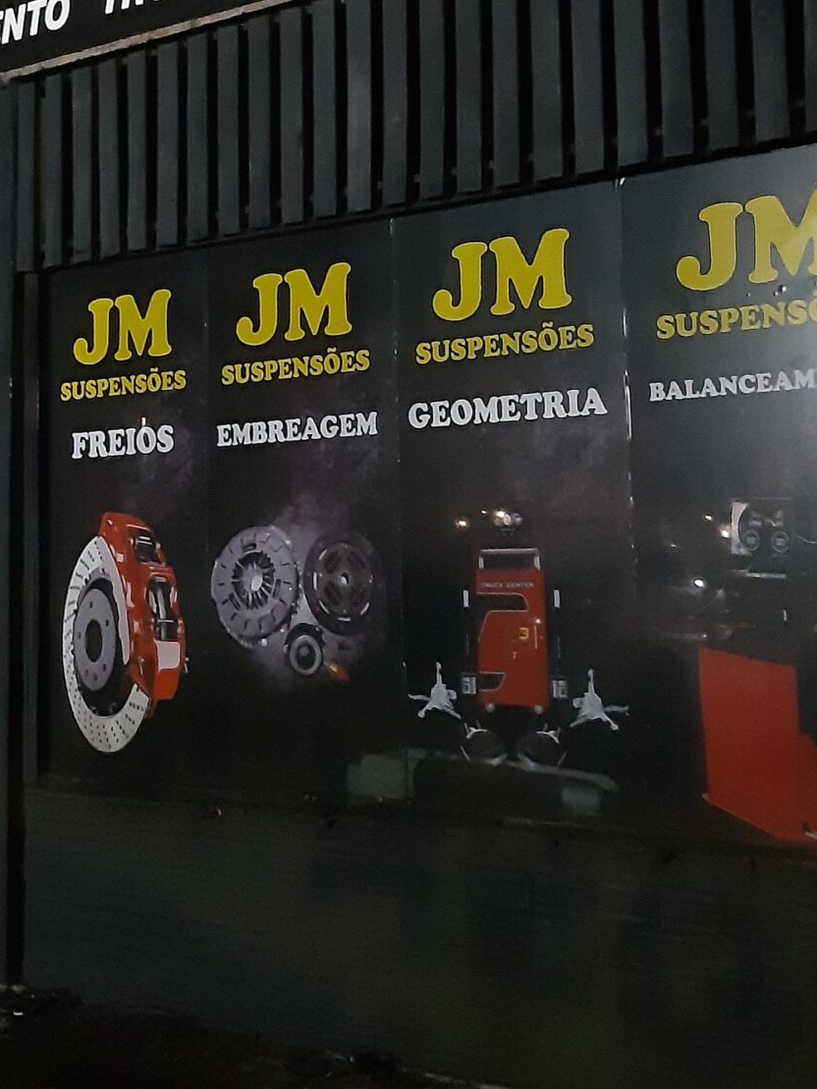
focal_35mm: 60
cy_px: 333
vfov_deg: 31.8
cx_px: 350
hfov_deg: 24.4
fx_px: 1888
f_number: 1.7
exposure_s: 1/10
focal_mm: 3.92
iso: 800
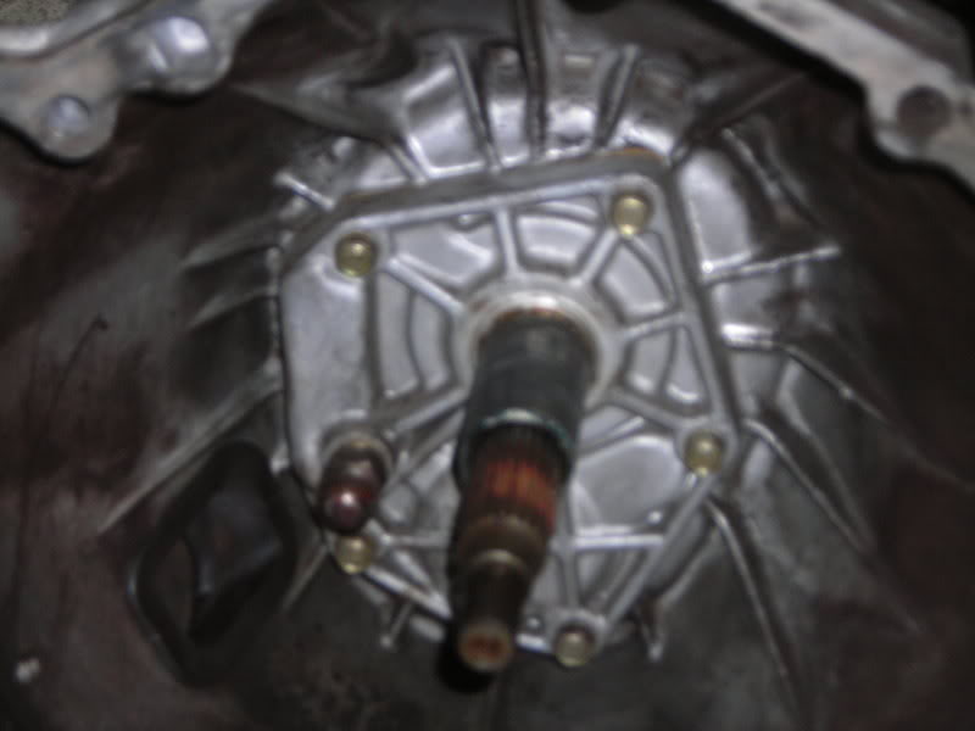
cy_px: 366
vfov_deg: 12.8
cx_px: 488
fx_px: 3267
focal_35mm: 116
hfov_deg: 17.0
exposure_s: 1/60.1
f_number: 5.3
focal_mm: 19.2
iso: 103
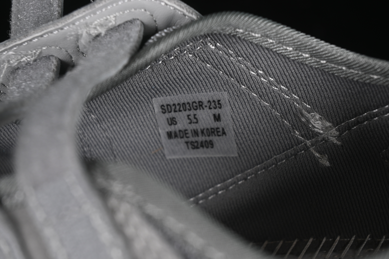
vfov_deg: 18.2
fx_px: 810
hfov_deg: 27.0
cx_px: 194
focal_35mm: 75
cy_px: 130
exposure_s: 1/60
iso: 160
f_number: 6.3
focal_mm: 50
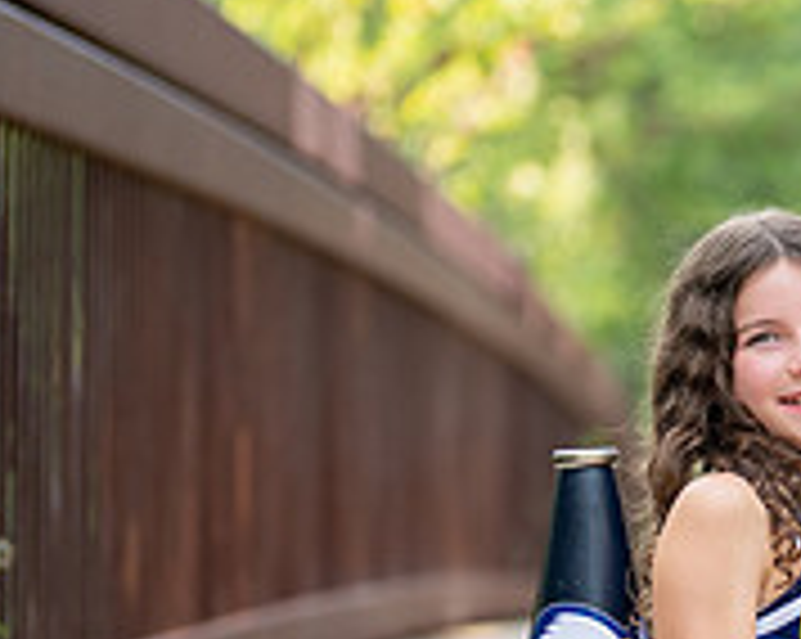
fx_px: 4973
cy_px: 647
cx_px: 884
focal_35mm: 210
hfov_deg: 9.1
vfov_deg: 7.3
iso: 125
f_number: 1.2
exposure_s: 1/640
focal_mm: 50
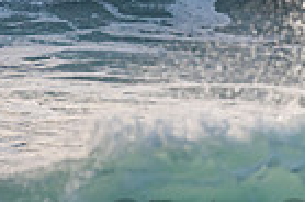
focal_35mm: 2096
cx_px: 276
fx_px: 17717
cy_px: -144
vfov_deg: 0.7
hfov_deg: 1.0
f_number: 5.6
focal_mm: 500
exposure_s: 1/2000
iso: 250
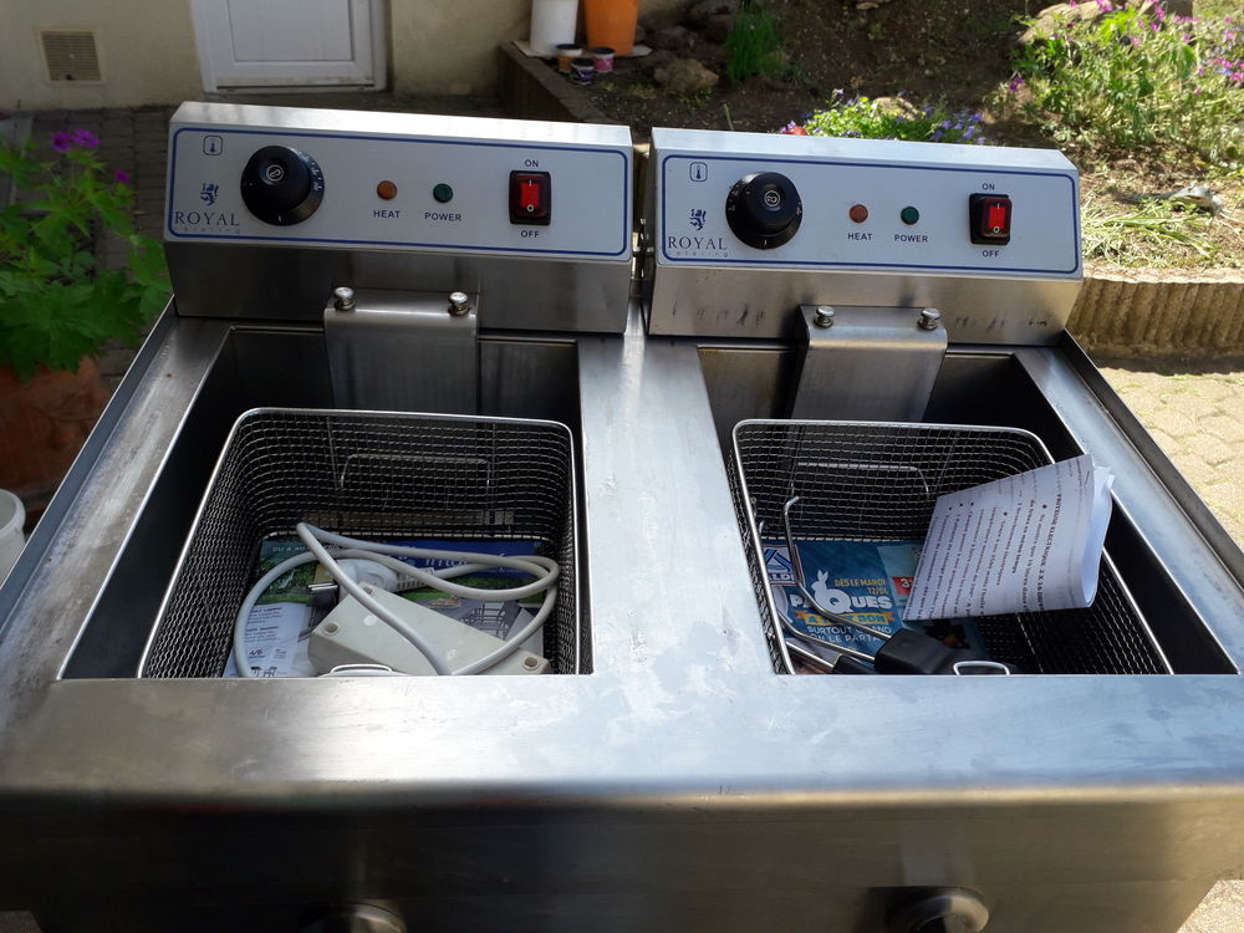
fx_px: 970
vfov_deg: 51.4
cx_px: 622
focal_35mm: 27
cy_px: 466
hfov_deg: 65.3
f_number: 1.9
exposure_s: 1/593
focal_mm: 3.6
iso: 40
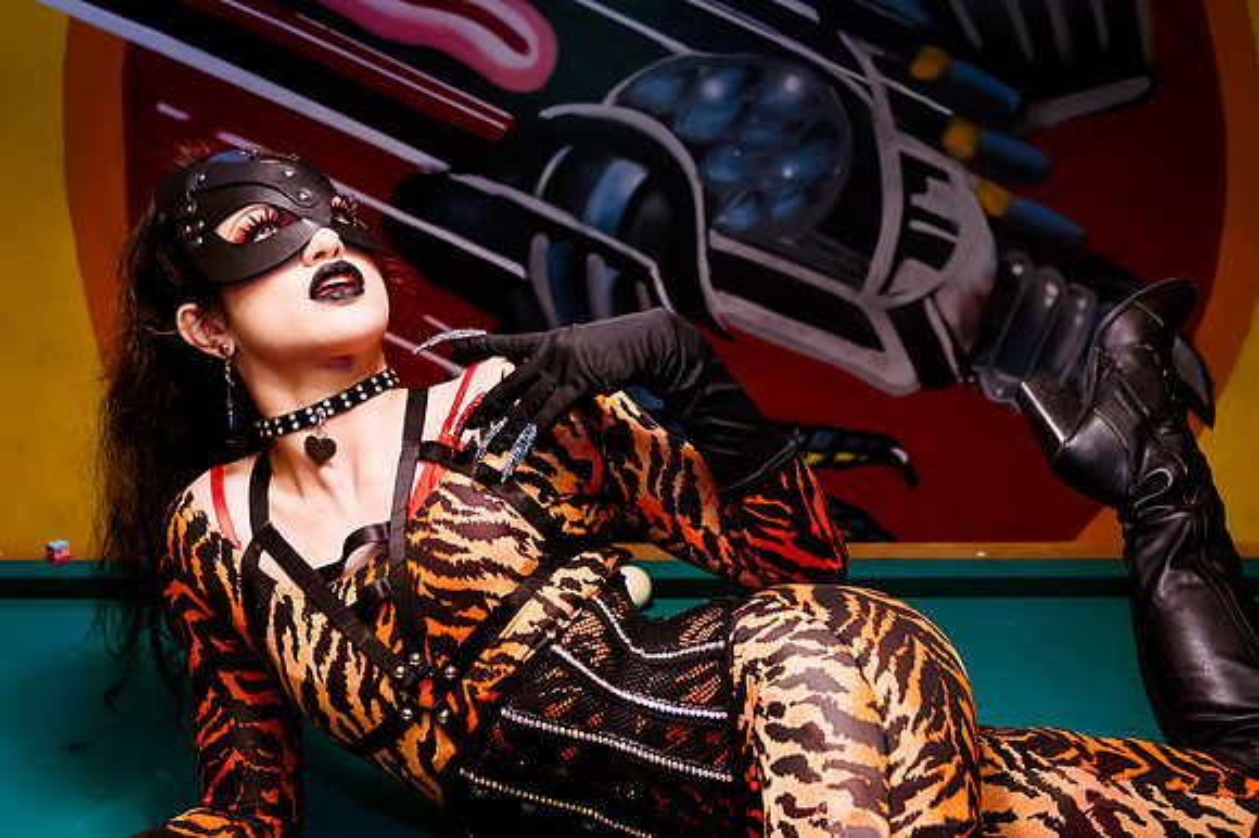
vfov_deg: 23.3
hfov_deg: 34.4
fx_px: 2033
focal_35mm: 58
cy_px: 503
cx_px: 690
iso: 3200
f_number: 4
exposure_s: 1/320
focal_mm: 35
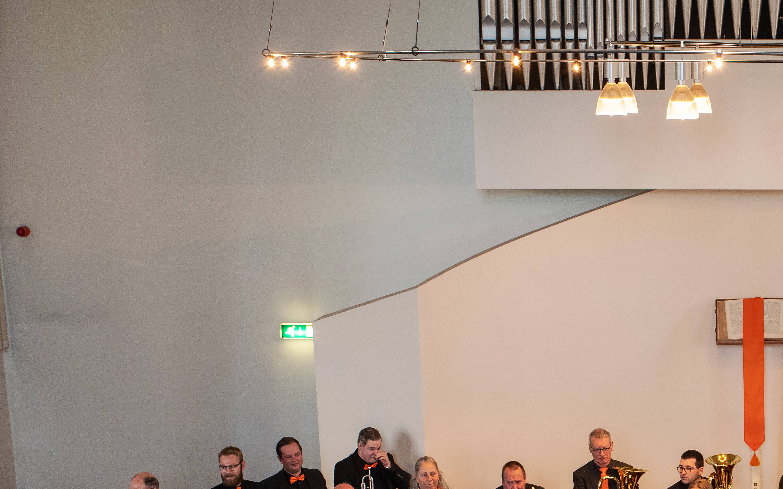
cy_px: 584
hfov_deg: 22.0
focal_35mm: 91
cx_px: 770
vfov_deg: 13.9
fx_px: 1942
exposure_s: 1/40
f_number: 6.3
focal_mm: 36
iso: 800
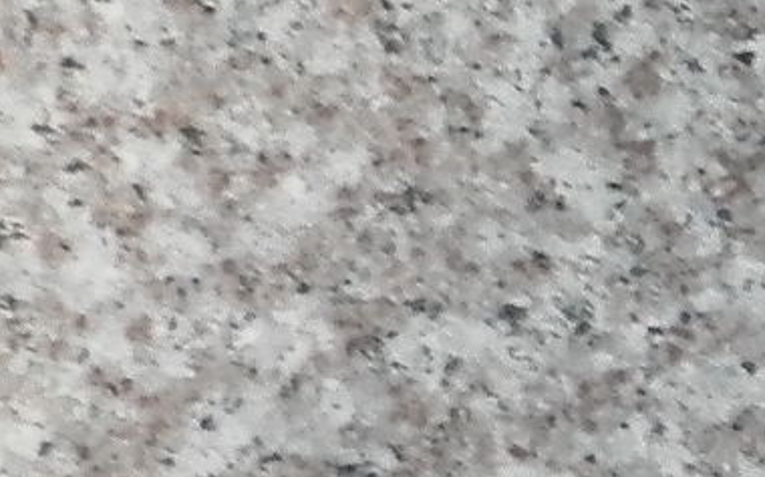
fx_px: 33338
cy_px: 93
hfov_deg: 1.3
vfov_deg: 0.8
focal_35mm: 1600
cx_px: 1995
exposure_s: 1/200
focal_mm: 40
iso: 160
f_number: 5.4
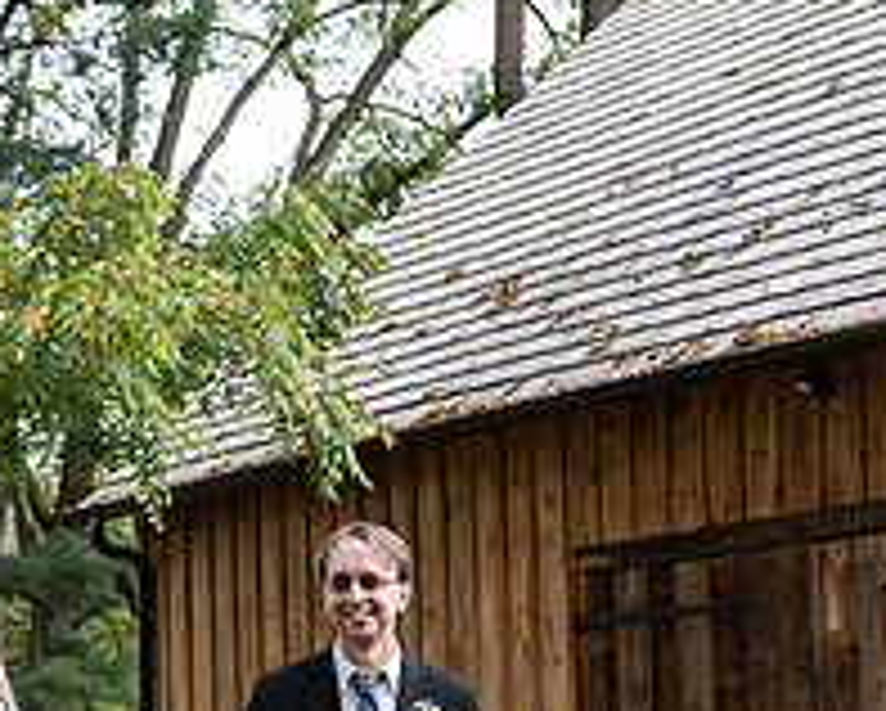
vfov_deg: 12.4
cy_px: 565
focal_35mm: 124
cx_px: -49
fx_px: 3255
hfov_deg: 15.2
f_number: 4
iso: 400
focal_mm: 44
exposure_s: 1/400
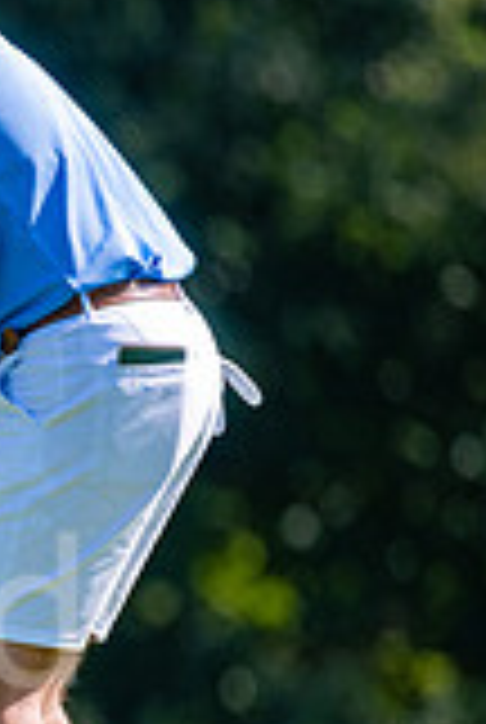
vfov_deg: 1.9
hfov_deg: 1.3
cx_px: -495
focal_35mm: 1079
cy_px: 654
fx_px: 21755
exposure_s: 1/1250
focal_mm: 300
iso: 200
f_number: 4
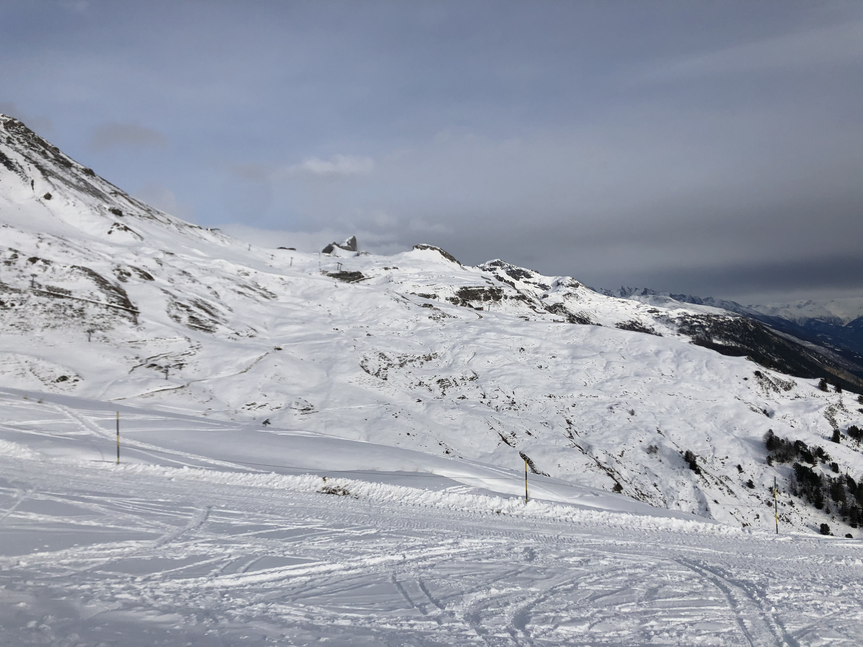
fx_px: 698
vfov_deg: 49.7
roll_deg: +2.1
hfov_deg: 63.4
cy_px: 324
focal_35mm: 28
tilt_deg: +0.2
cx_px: 432
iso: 25
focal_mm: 4
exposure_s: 1/3690
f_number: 1.8
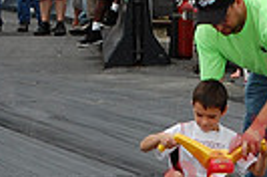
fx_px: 2665
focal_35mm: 360
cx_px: 201
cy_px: 187
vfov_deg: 3.8
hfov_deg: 5.7
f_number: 5.6
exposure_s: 1/1000
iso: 400
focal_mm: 55
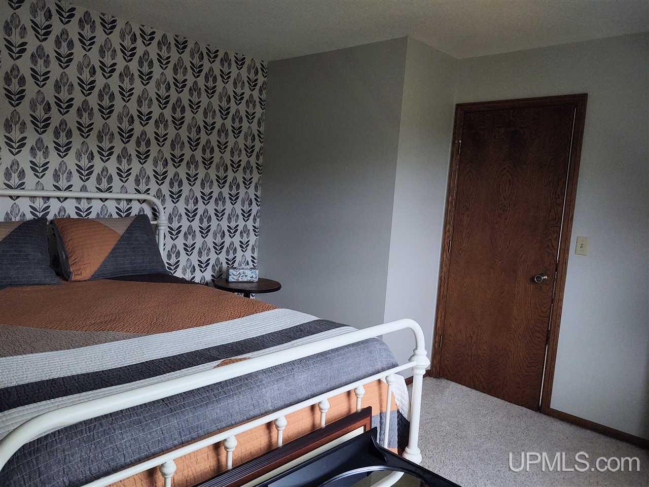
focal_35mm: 27
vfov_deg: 51.4
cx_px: 324
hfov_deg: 65.3
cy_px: 244
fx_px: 506
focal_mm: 4.75
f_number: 1.7
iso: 100
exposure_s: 1/225
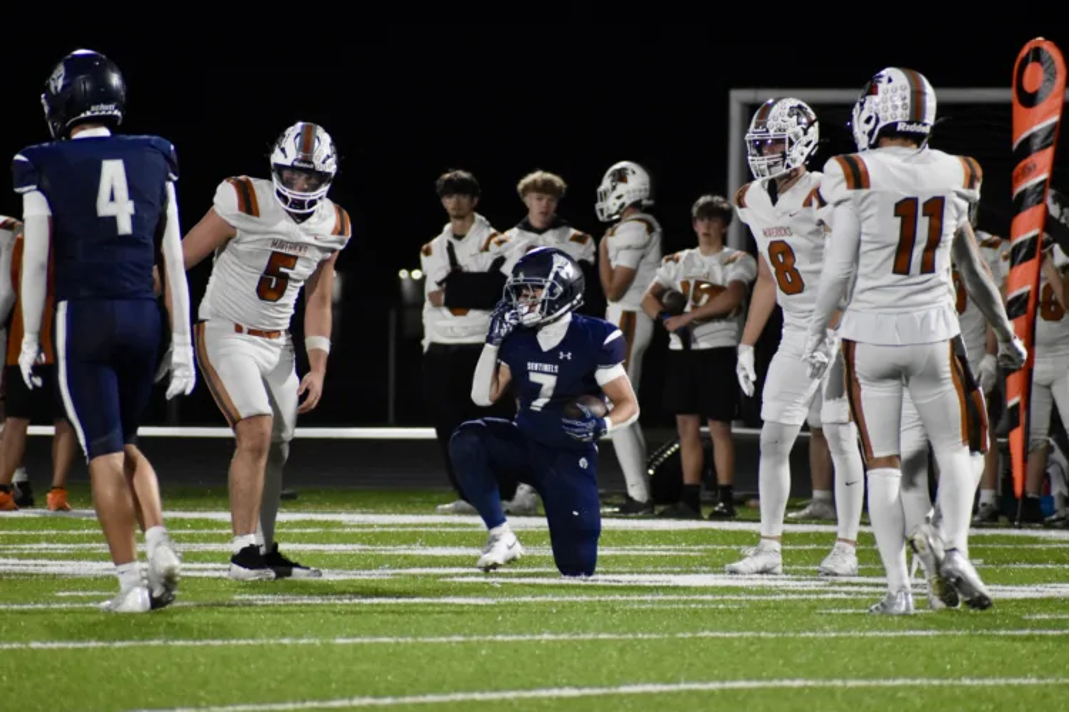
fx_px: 13361
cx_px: 534
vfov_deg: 3.1
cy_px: 356
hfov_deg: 4.6
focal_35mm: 450
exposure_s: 1/200
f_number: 6.3
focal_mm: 300
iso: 3200
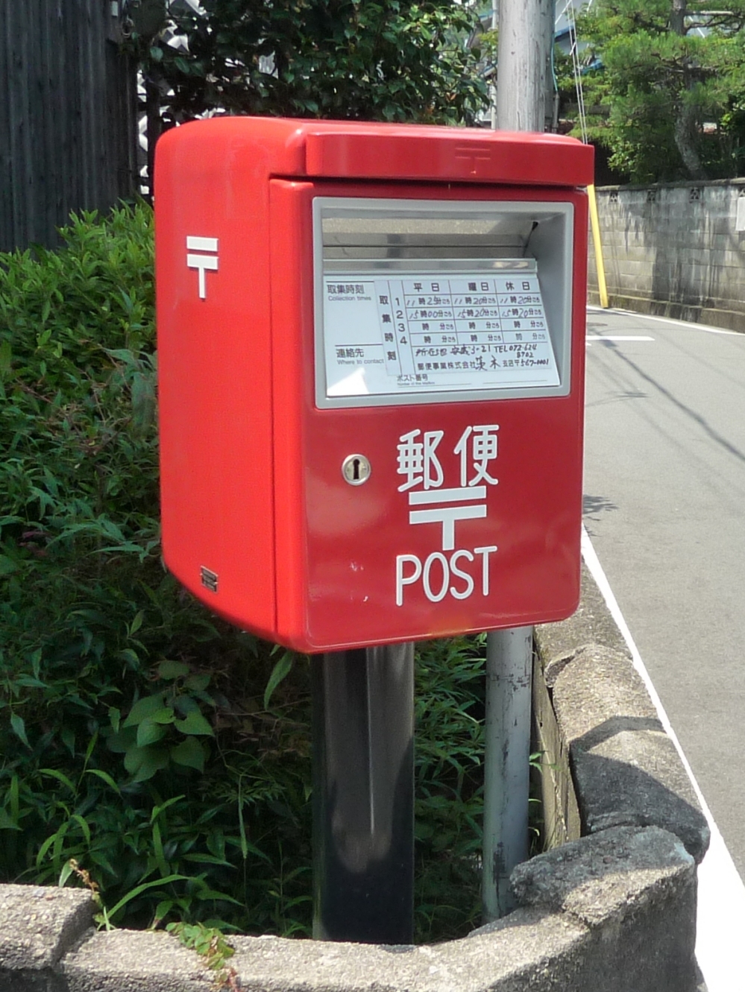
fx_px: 717
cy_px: 496
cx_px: 372
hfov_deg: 54.9
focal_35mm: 25
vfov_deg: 69.4
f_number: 3.5
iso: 160
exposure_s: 1/640
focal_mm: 4.4
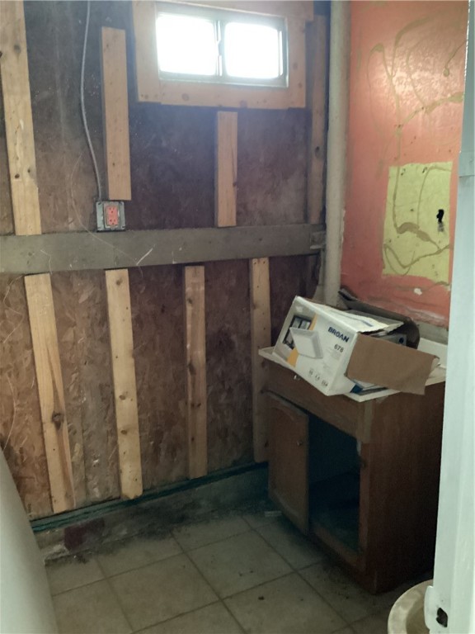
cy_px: 317
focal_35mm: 31
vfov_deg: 58.4
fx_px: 567
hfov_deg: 45.4
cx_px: 238
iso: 640
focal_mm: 3.3
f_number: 2.4
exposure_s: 1/20
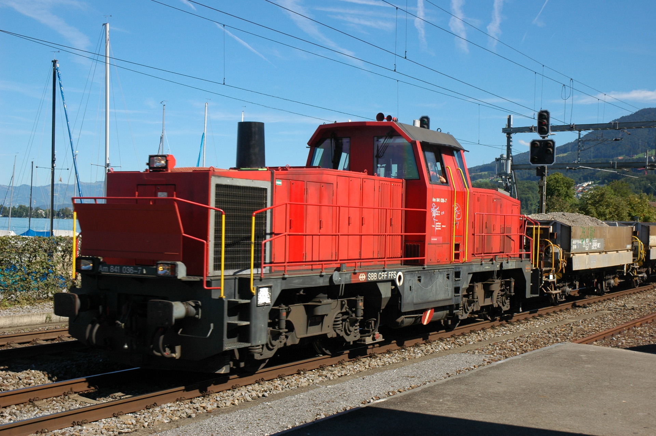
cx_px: 328
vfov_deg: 26.4
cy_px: 218
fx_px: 929
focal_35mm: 51
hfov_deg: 38.9
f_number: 8
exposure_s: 1/400
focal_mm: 34
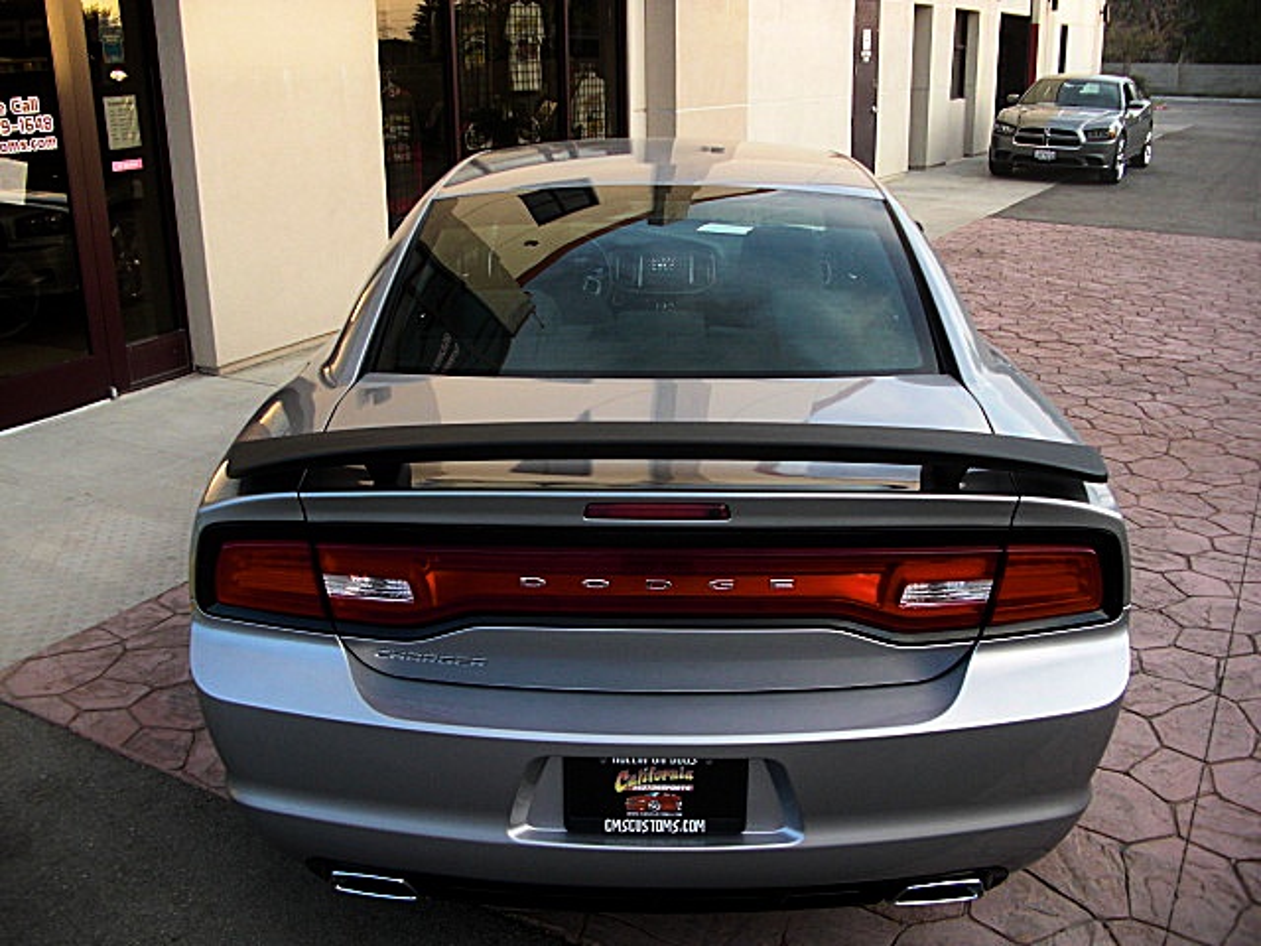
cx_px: 630
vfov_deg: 39.7
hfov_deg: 51.4
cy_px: 473
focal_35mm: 36
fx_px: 1311
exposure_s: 1/100
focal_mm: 6.3
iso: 100
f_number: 2.8
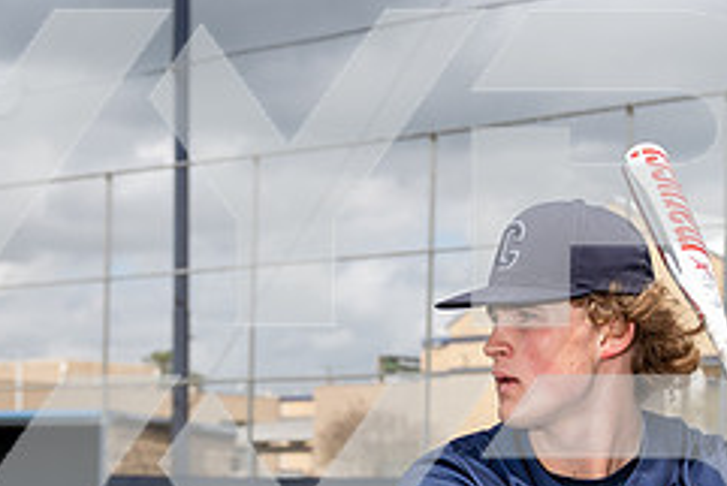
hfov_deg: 21.6
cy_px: 536
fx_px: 1899
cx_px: 422
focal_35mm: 94
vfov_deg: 14.2
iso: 250
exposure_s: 1/1250
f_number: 4
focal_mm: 39
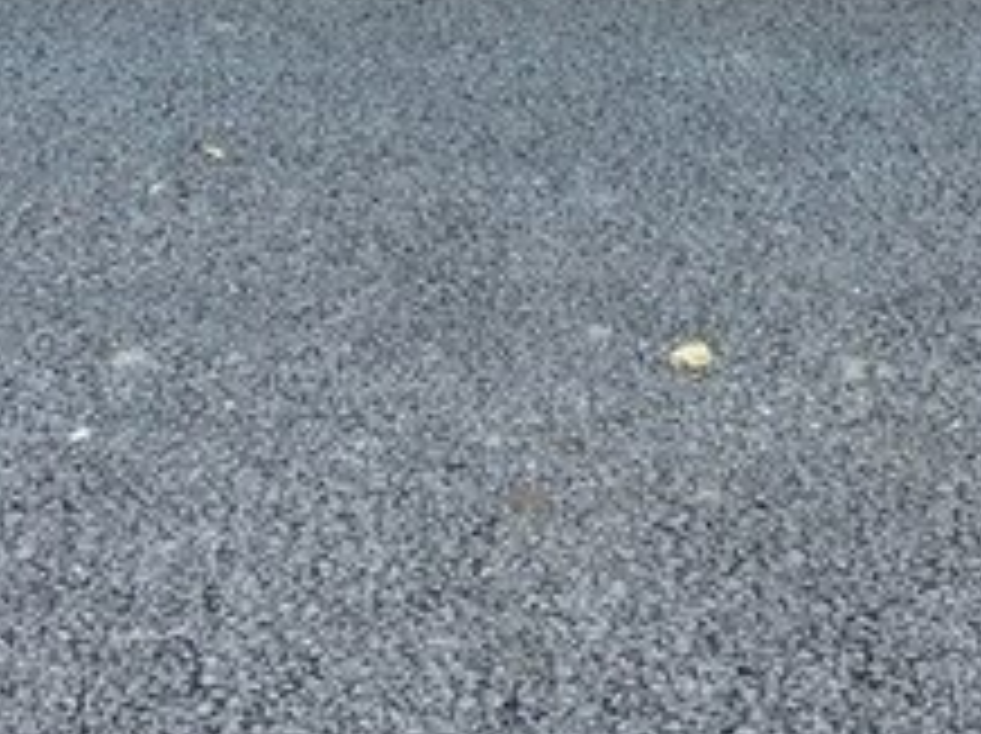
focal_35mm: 88
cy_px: -250
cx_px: 608
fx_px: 2491
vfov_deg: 15.8
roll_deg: -0.6
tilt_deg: -16.9
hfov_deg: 22.2
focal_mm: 4.15
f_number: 2.2
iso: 50
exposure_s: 1/100
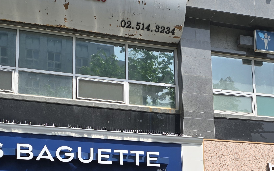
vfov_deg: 20.6
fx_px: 441
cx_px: 157
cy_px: 202
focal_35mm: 59
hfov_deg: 34.5
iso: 12
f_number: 1.7
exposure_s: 1/545
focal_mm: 6.3
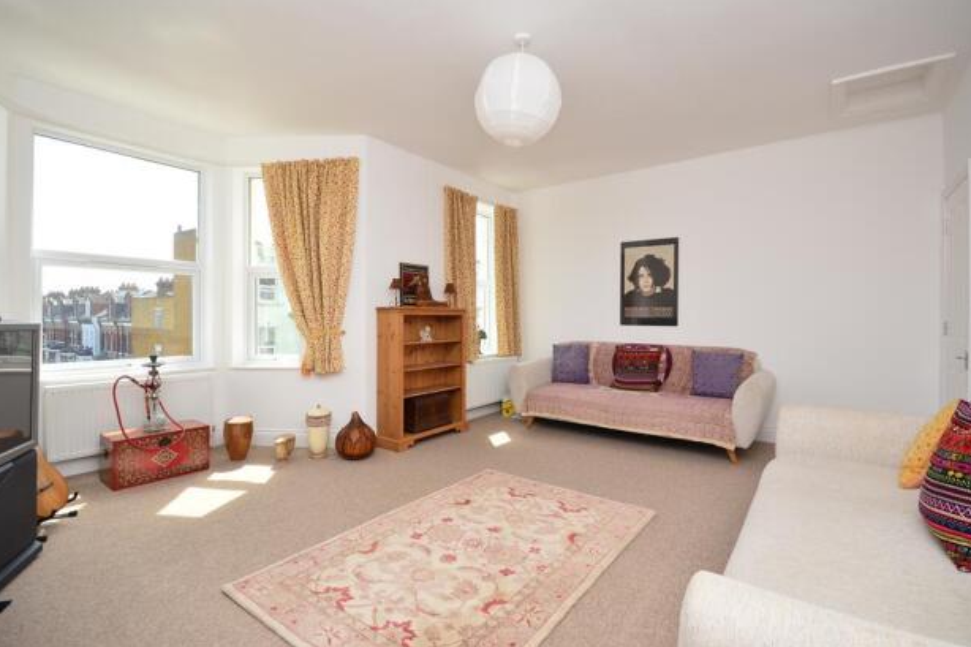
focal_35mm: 16
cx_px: 486
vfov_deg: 73.7
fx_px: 431
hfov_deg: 96.8
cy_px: 312
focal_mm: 10
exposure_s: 1/160
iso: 200
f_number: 6.3
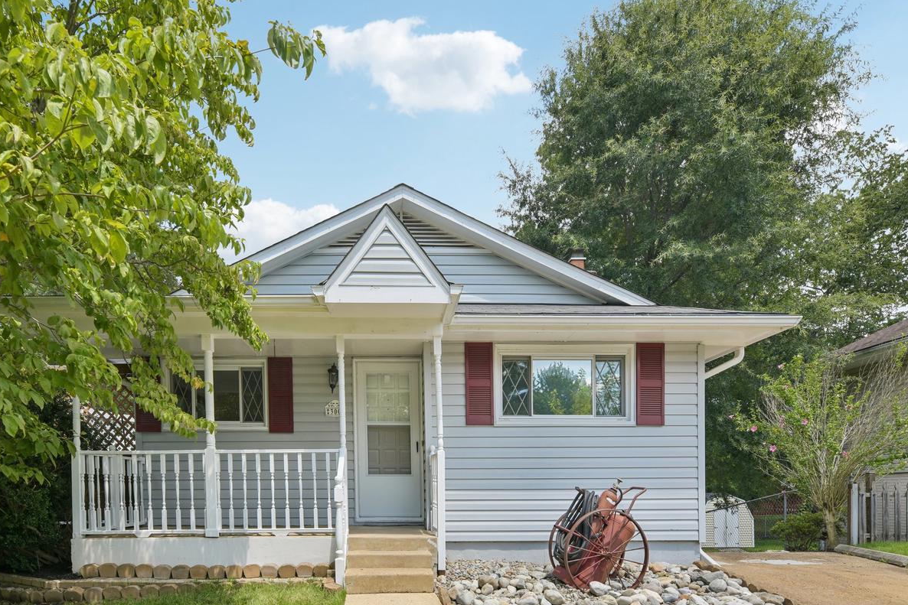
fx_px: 429
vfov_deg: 70.5
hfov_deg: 92.7
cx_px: 394
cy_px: 305
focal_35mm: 17
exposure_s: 1/160
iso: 100
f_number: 8
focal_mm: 14
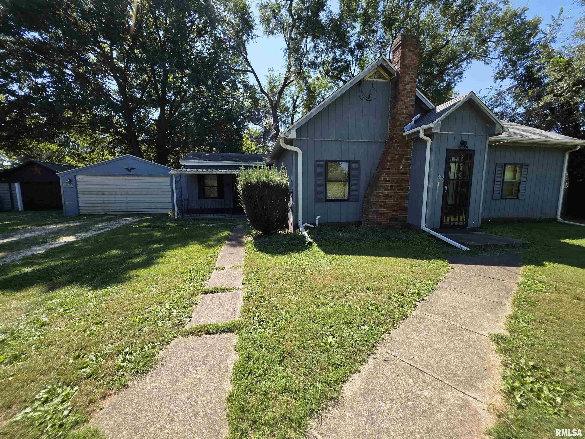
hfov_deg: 106.2
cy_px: 220
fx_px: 220
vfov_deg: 89.9
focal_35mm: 13
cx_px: 292
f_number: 1.9
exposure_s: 1/647
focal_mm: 2.2
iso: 40
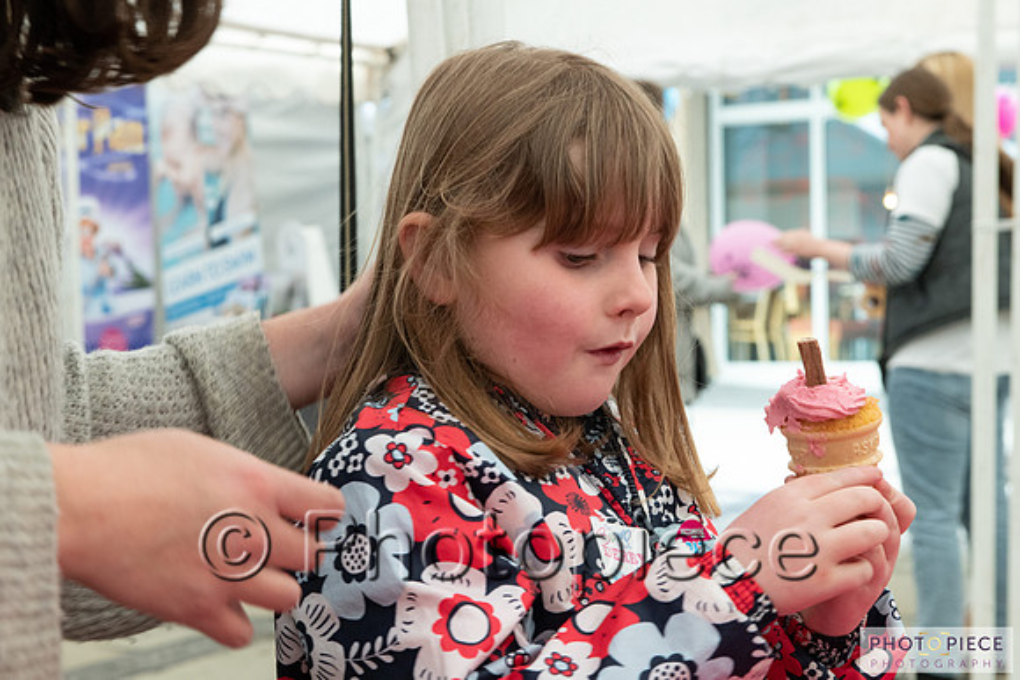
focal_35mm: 77
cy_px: 340
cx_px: 510
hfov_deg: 26.3
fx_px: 2187
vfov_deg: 17.7
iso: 1800
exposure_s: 1/80
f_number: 8
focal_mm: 70
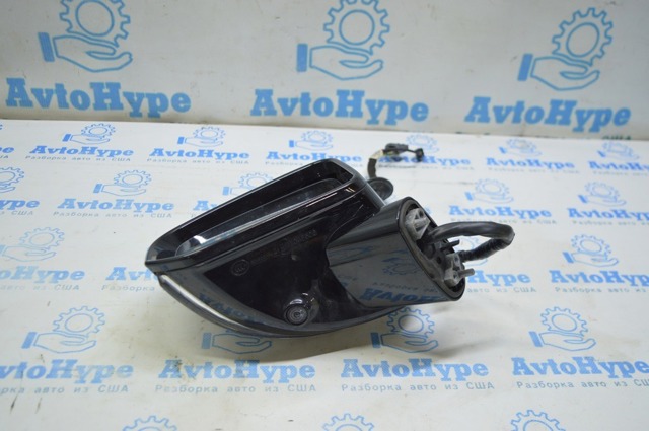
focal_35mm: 36
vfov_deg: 36.8
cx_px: 324
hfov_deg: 53.2
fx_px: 648
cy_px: 216
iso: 400
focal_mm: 24
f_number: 4
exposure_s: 1/40
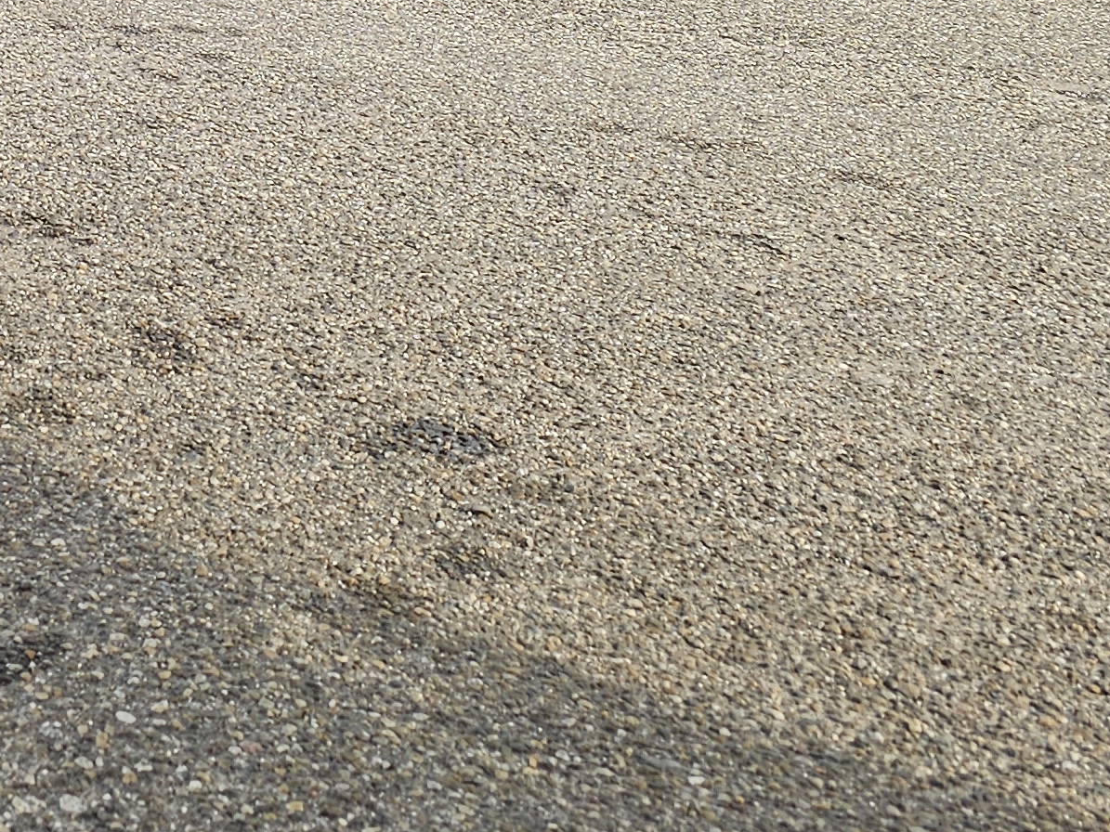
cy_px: -307
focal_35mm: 77
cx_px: -171
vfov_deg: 17.7
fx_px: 2469
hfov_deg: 23.5
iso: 10
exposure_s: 1/130
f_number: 1.7
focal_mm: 6.3
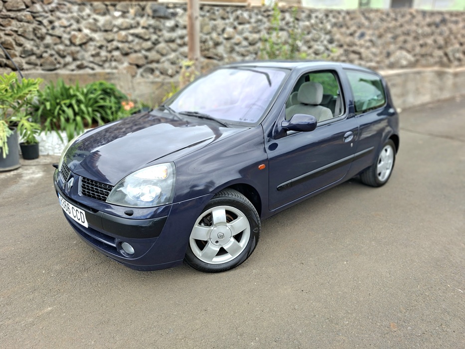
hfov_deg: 73.9
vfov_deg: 58.9
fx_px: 309
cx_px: 232
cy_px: 174
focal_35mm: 23
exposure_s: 1/435
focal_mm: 5.54
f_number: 1.8
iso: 50
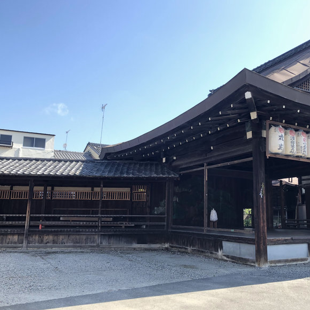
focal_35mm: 34
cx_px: 188
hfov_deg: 48.1
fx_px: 344
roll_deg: -1.5
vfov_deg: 48.4
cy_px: 151
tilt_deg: +11.2
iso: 20
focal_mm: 3.99
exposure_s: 1/167
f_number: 1.8
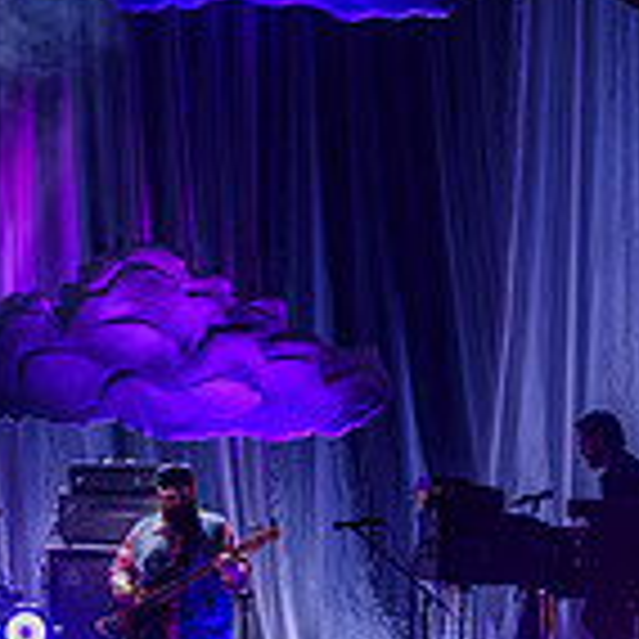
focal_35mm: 281
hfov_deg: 6.2
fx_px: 5869
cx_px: -245
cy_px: 299
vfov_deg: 6.2
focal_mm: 80
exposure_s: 1/400
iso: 2500
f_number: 4.5
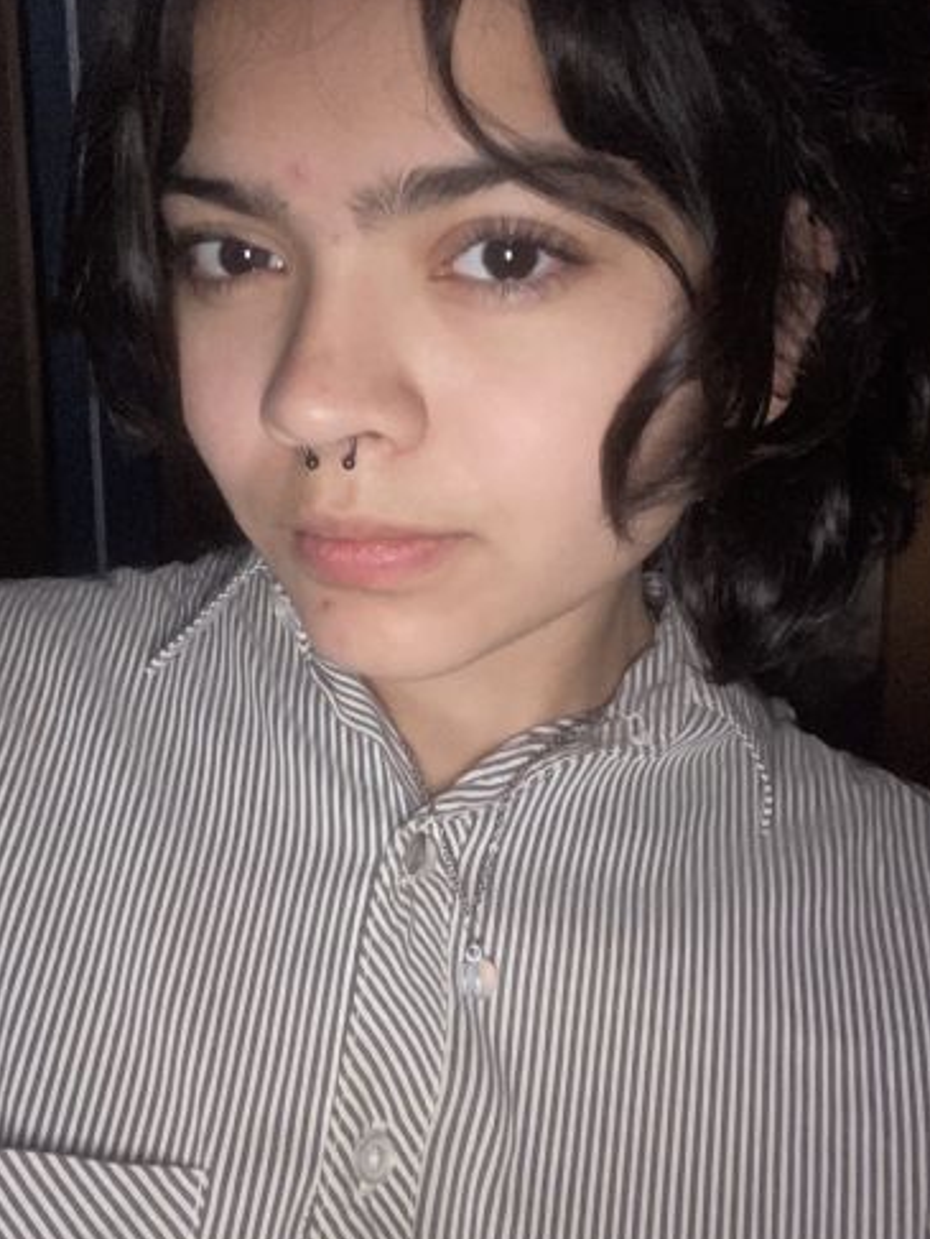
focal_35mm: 37
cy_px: 489
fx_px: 1324
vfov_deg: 49.8
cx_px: 441
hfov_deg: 38.7
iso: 250
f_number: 2.2
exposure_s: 1/16
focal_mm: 2.71
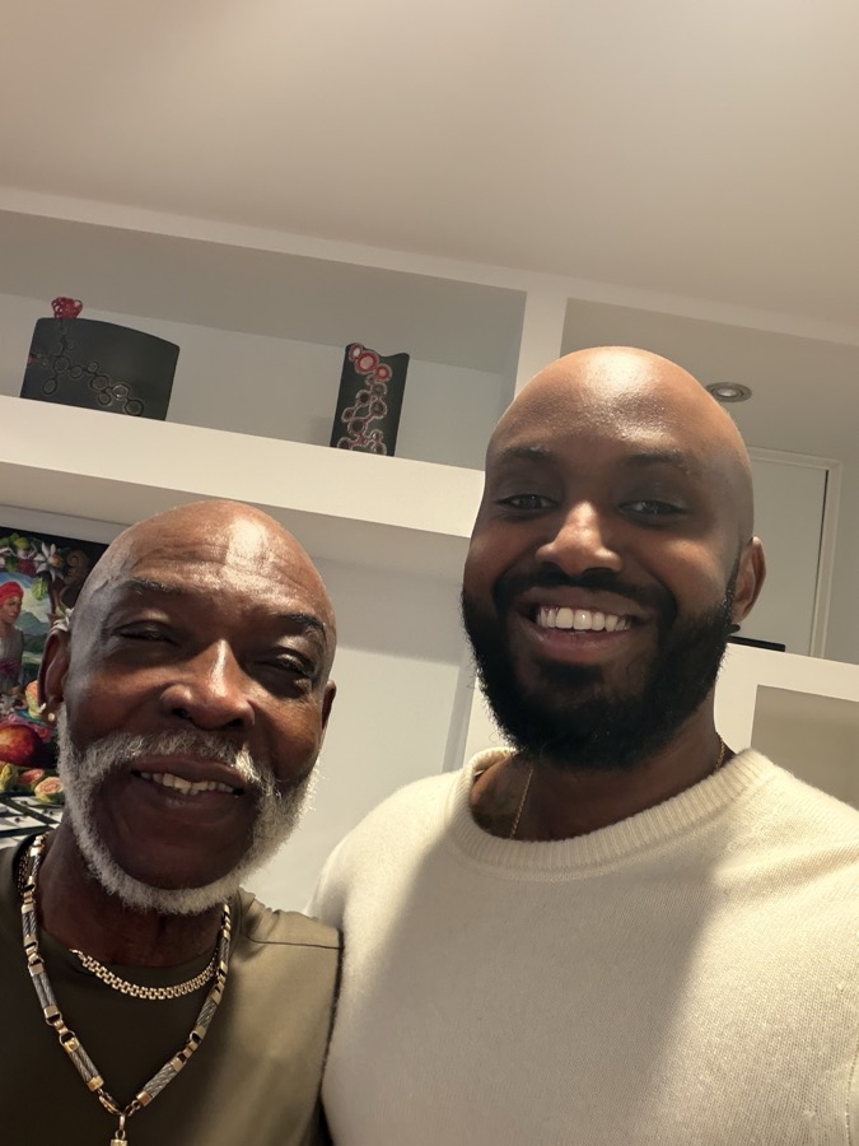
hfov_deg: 46.8
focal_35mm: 30
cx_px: 430
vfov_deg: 60.0
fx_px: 993
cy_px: 573
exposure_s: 1/40
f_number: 1.9
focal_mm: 2.71
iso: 400
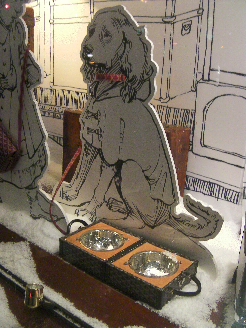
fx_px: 360
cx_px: 123
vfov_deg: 49.0
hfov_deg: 37.7
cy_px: 164
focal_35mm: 38
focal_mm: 6.8
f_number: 3.5
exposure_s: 1/14.8
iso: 200
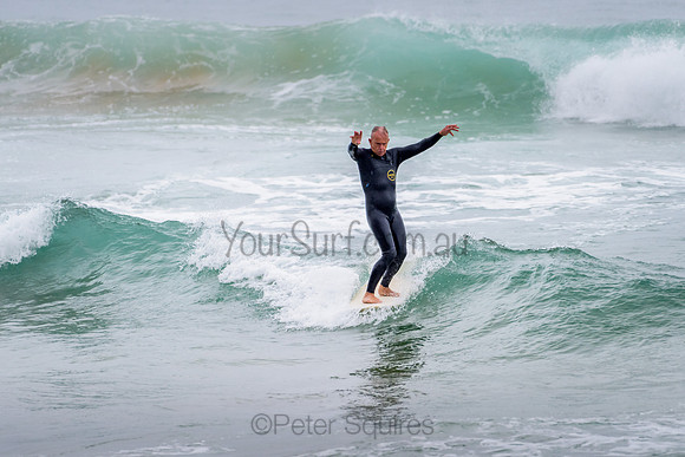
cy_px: 256
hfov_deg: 3.4
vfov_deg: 2.2
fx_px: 11673
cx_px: 366
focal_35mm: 613
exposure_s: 1/1000
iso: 360
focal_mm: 500
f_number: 5.6
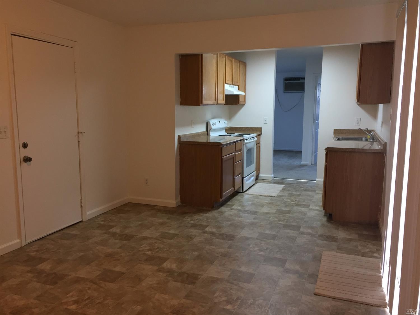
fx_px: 352
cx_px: 210
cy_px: 158
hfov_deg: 61.7
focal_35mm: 29
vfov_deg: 48.2
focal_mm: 4.15
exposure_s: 1/30
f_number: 2.2
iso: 80
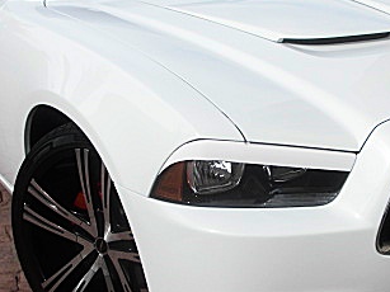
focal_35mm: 75
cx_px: 263
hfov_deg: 25.8
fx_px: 845
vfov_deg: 19.6
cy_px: 152
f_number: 7.9
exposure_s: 1/160
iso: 50
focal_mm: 6.3
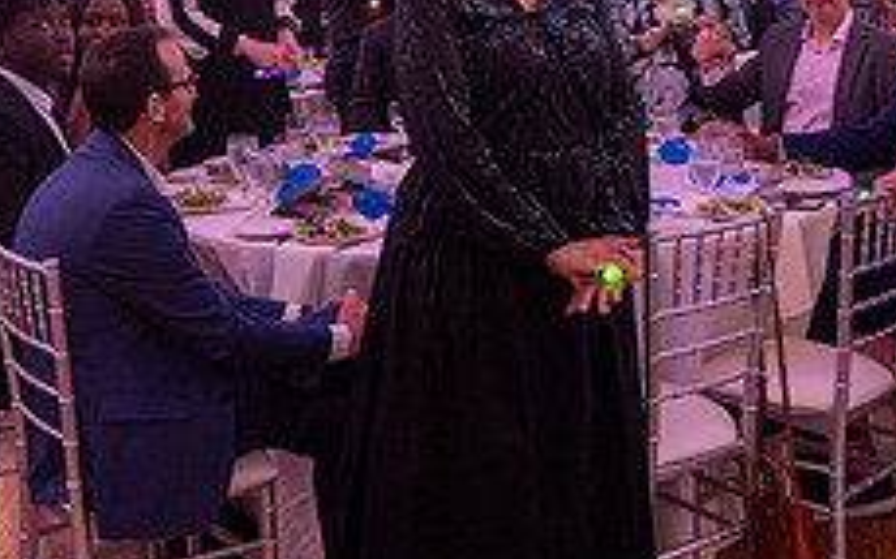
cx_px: 520
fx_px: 1514
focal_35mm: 62
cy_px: -74
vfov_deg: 19.9
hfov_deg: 32.9
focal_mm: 24
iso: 2000
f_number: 3.2
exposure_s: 1/125
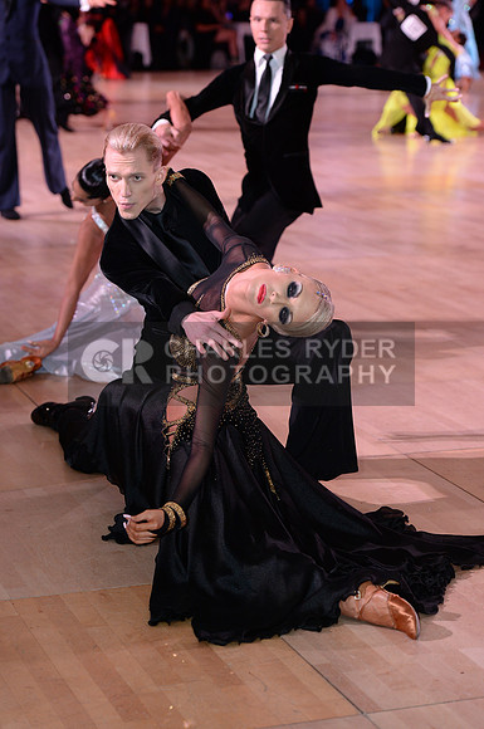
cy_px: 364
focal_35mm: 95
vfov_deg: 21.5
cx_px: 242
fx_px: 1921
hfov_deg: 14.4
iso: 2000
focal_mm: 95
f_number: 4
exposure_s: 1/250
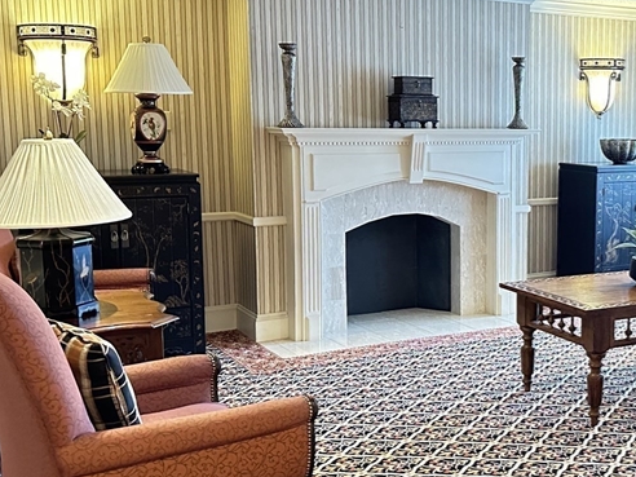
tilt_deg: -7.7
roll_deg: -0.5
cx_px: 535
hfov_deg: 36.5
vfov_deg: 29.1
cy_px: 238
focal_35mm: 50
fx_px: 919
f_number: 1.78
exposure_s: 1/30
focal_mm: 6.86
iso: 1000
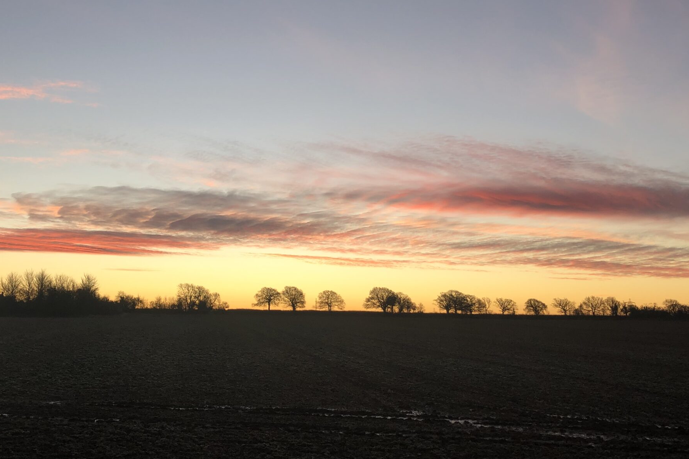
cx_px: 290
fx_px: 804
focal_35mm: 42
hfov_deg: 46.2
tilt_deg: +12.4
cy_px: 147
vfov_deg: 31.6
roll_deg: -0.8
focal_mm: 3.99
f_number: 1.8
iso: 25
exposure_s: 1/120
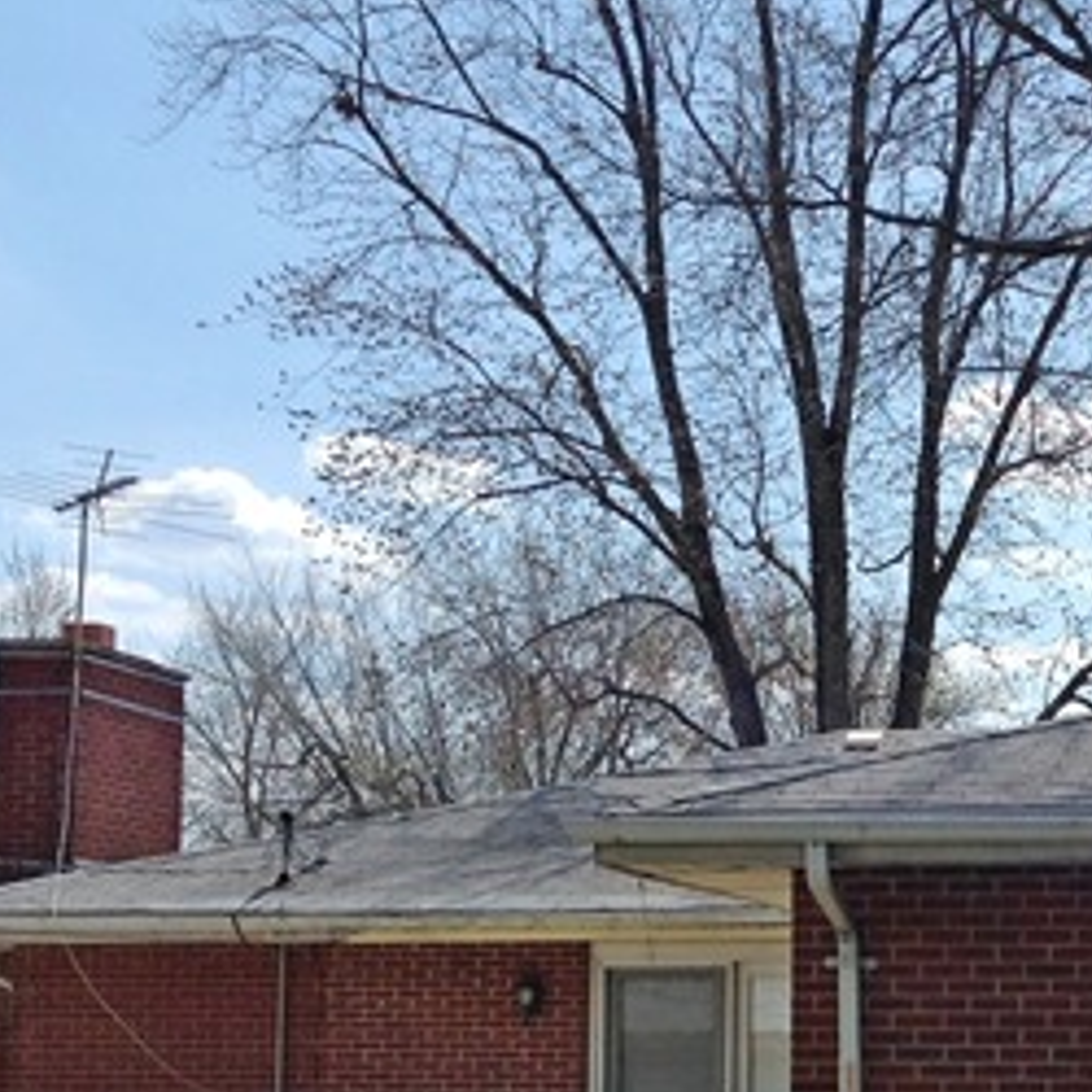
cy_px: 856
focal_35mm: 79
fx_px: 2820
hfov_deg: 21.3
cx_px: 1022
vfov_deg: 21.7
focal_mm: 4.28
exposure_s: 1/2326
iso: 50
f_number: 2.4
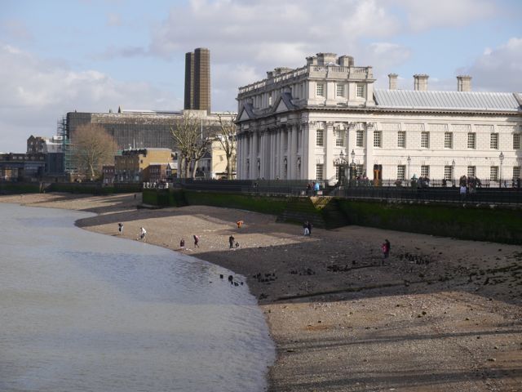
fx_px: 1267
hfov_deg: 23.3
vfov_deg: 17.6
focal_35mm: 84
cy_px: 196
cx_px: 261
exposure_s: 1/320
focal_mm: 42
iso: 160
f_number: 9
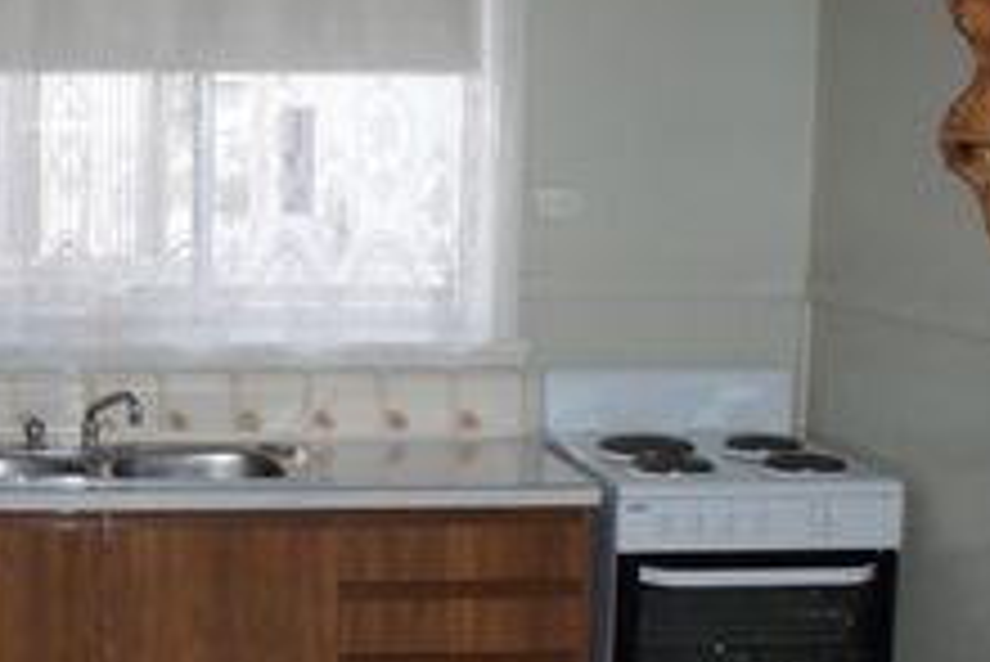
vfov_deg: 21.3
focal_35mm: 64
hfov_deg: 30.5
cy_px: 358
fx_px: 1761
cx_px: 171
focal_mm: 20
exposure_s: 1/160
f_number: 16
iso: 1600
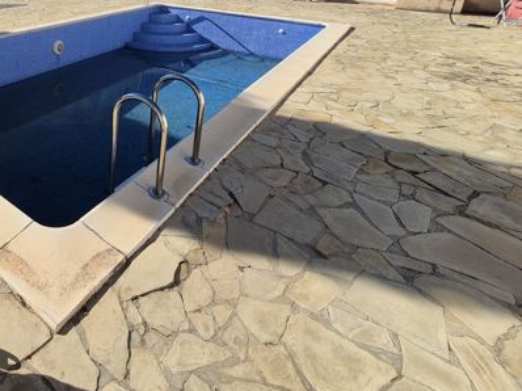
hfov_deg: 64.6
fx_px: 347
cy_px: 60
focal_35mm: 23
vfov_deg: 53.5
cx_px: 77
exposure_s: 1/2928
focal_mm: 1.74
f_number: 2.2
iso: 50
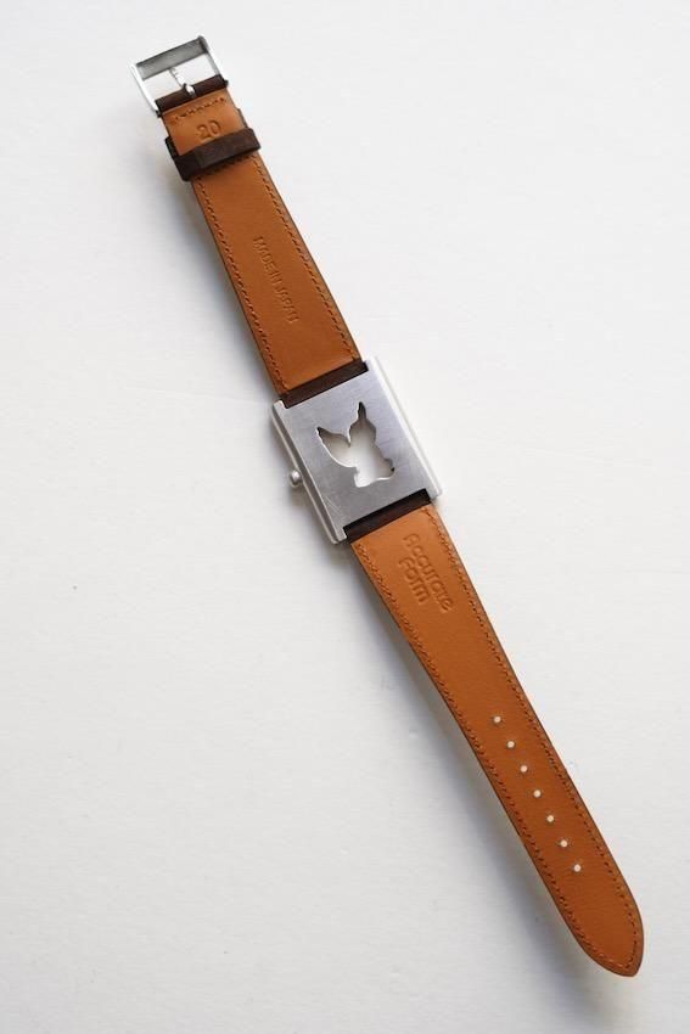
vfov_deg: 39.6
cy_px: 517
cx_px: 345
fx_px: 1437
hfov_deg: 27.0
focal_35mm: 50
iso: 1000
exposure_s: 1/125
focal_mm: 50
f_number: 3.5
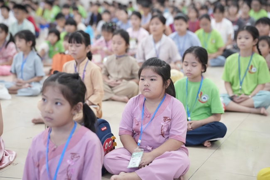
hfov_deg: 27.4
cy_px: 90
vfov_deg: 18.4
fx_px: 555
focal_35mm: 74
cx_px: 135
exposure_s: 1/160
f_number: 2.8
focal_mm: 74
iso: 4000
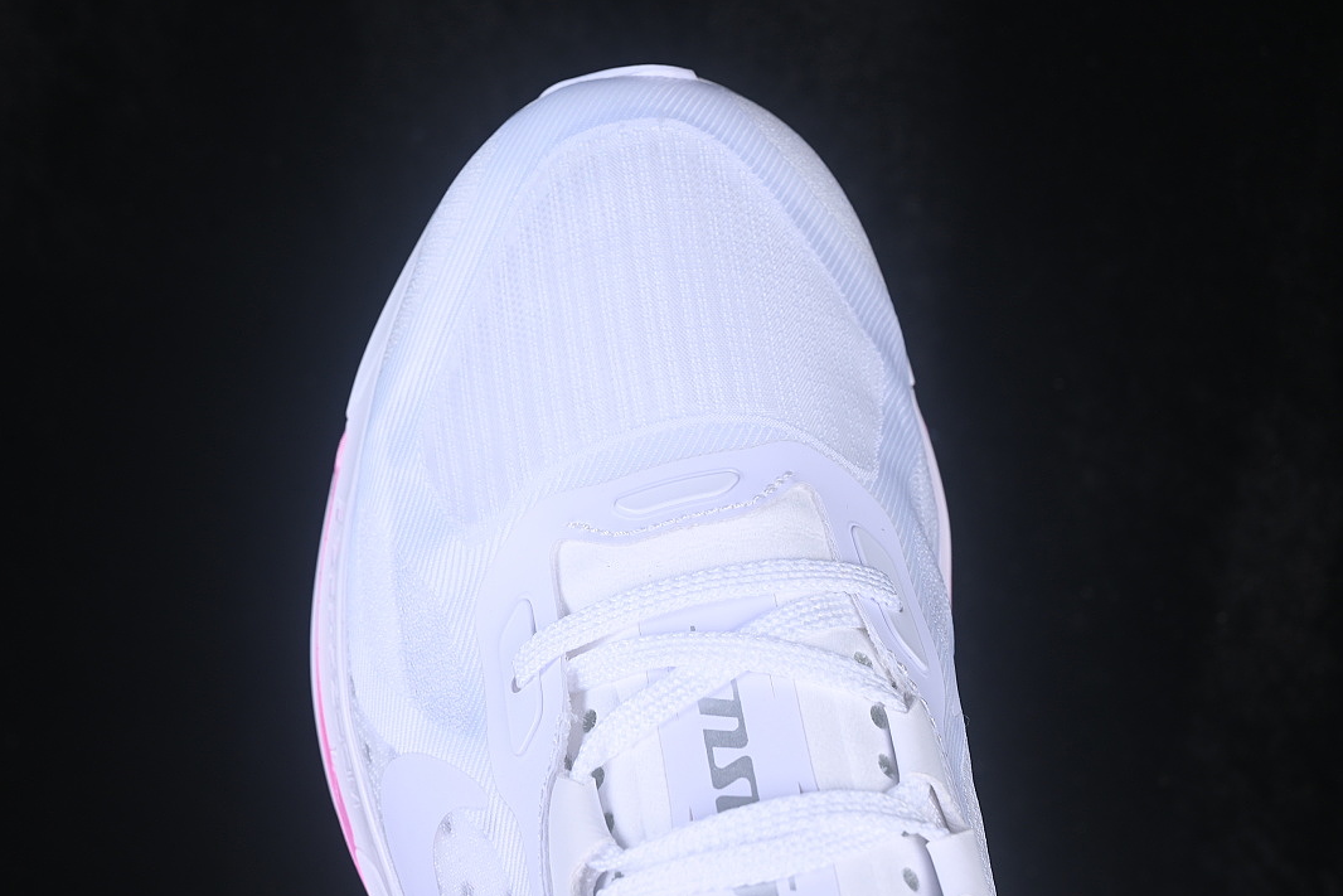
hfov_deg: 26.6
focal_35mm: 76
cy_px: 449
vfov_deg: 18.0
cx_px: 674
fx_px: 2835
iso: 160
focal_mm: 50
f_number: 8
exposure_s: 1/60
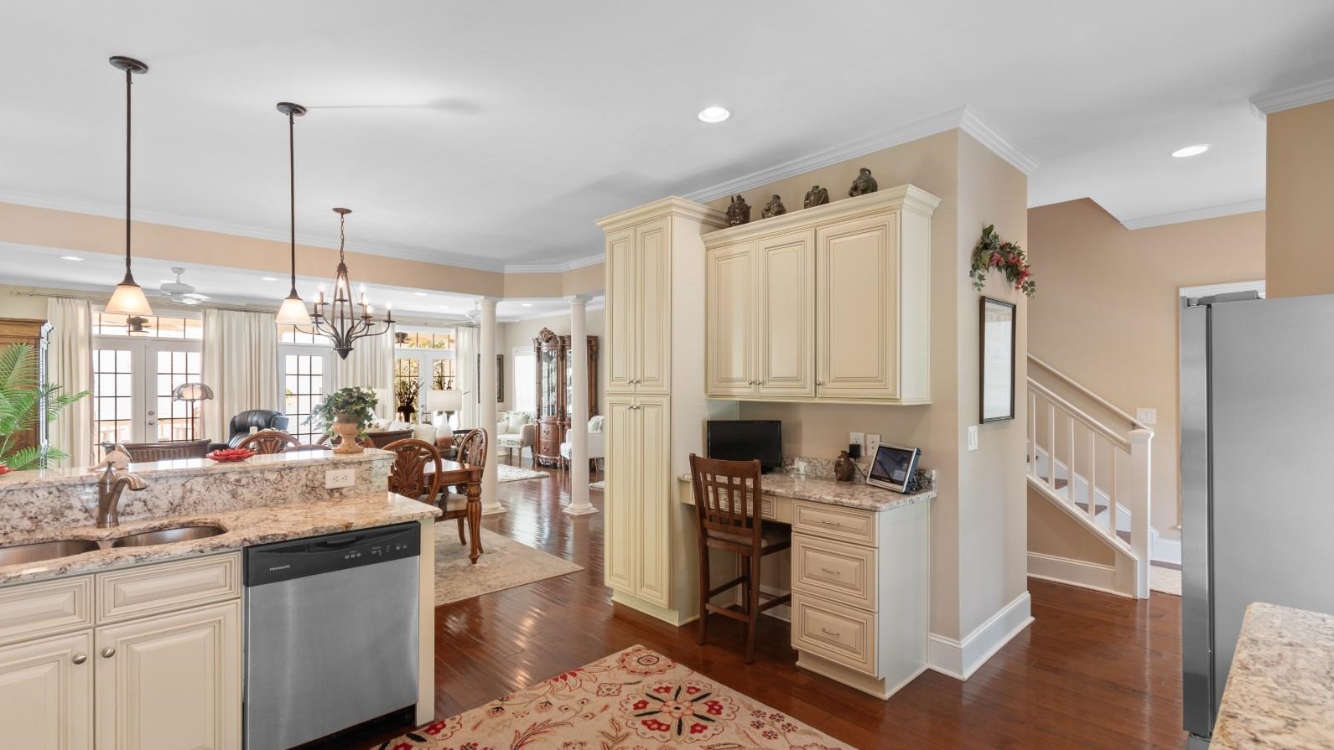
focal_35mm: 16
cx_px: 657
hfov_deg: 99.4
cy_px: 375
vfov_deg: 67.1
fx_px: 566
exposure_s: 1/4
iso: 100
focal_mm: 10
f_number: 4.5
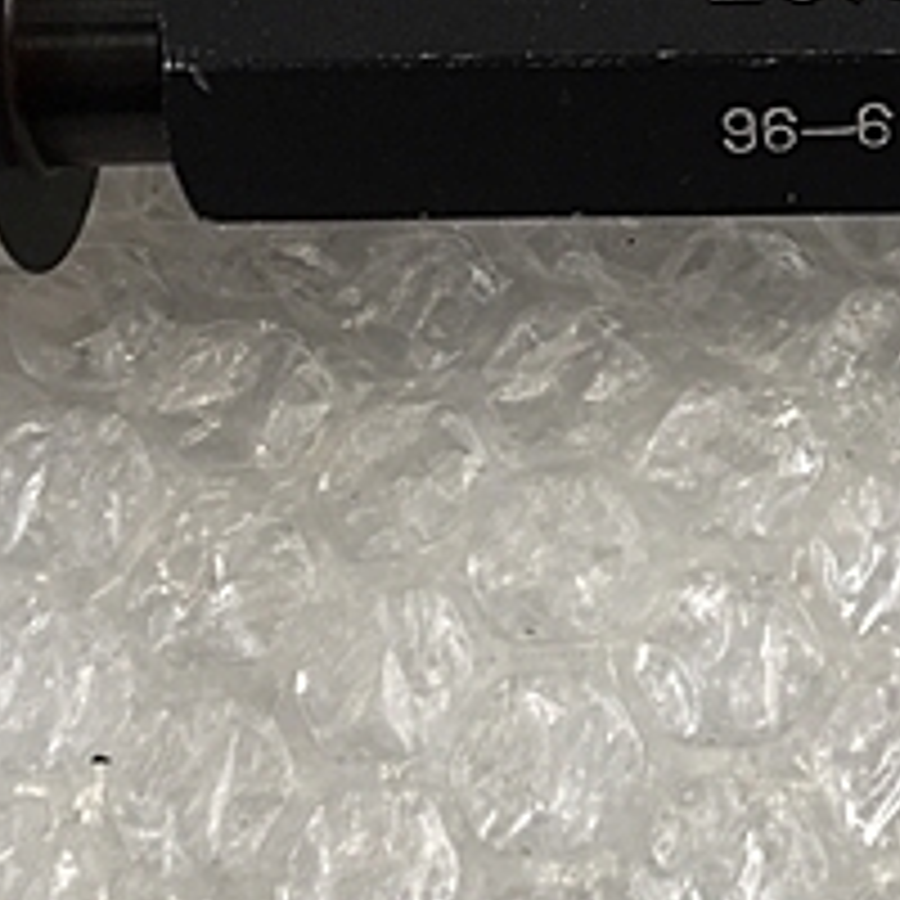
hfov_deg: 20.7
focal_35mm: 82
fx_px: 2412
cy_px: 22
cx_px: 828
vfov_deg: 20.5
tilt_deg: -65.4
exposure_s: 1/60
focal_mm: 4.15
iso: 32
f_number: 2.2
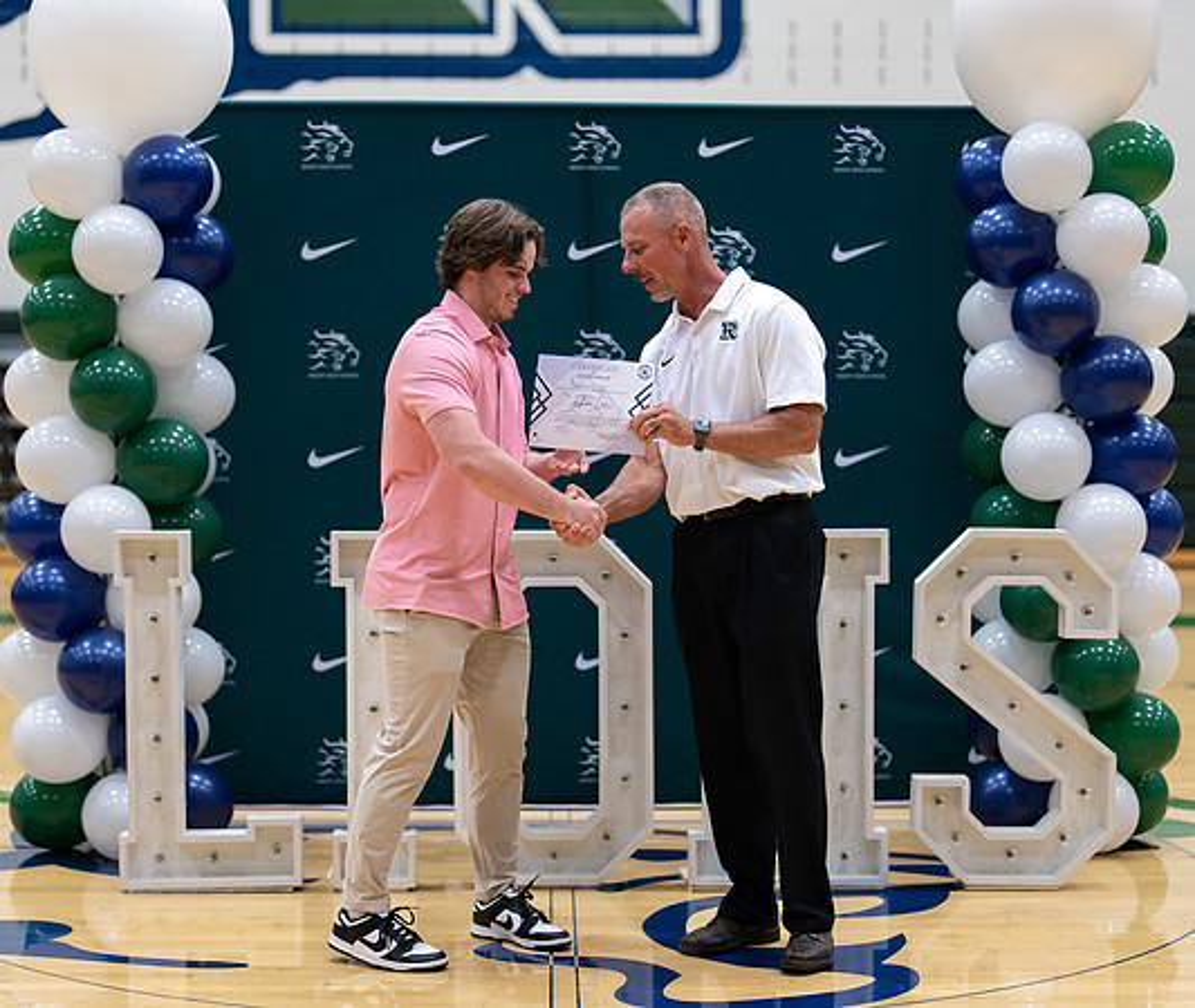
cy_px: 555
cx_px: 564
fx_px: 2394
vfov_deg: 23.8
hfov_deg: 28.0
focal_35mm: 66
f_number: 1.2
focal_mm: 50
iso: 400
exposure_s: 1/320
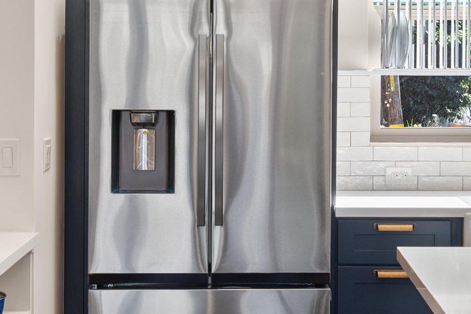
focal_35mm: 90
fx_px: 1177
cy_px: 76
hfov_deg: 22.6
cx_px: 289
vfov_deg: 15.1
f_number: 9
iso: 250
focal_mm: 24
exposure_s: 1/4
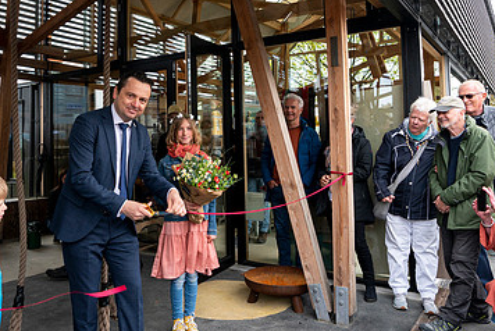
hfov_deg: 58.4
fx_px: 440
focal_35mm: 32
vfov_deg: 40.7
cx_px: 207
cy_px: 114
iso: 400
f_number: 4.5
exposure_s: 1/320
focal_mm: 17
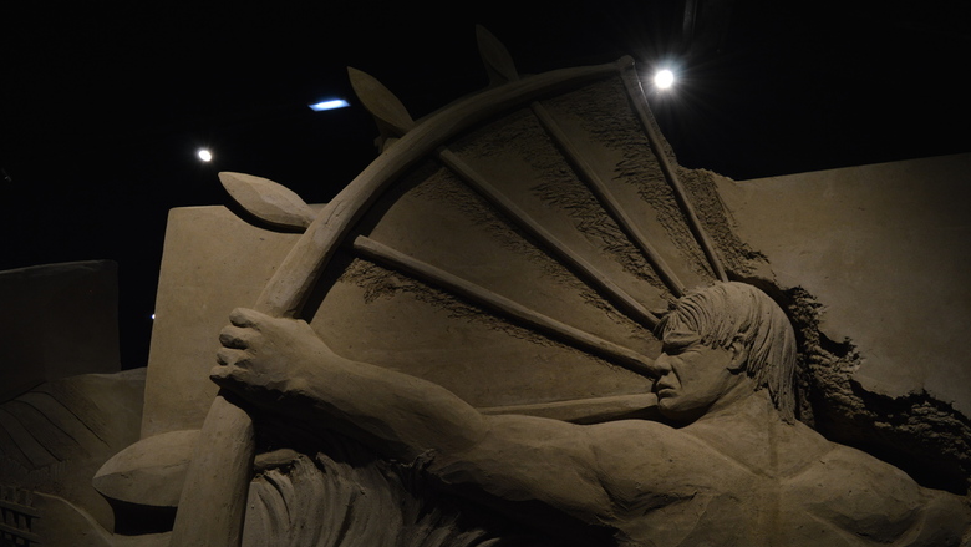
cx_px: 492
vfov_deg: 40.2
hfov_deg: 66.1
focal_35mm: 29
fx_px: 747
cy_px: 293
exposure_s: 1/80
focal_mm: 18
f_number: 5
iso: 400
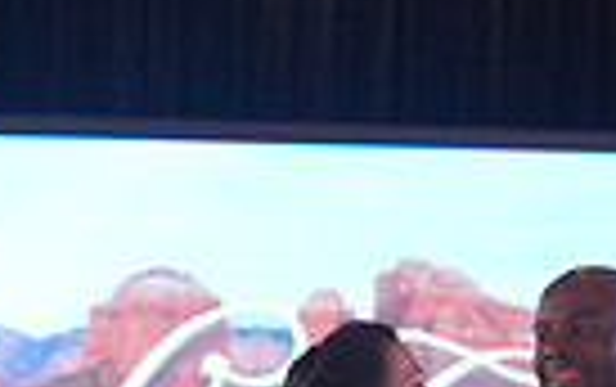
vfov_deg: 4.9
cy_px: 655
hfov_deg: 7.8
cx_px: 517
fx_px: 4488
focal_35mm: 267
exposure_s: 1/400
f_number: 4
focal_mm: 62
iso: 1250
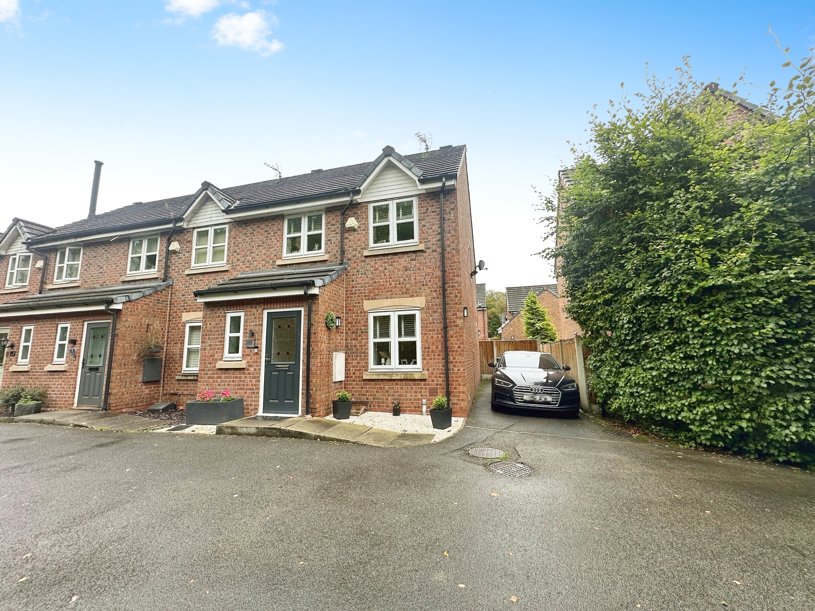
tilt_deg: +6.1
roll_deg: +0.7
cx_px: 408
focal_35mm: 14
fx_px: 330
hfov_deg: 102.1
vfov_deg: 85.7
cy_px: 306
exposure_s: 1/170
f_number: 2.2
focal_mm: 2.22
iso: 40
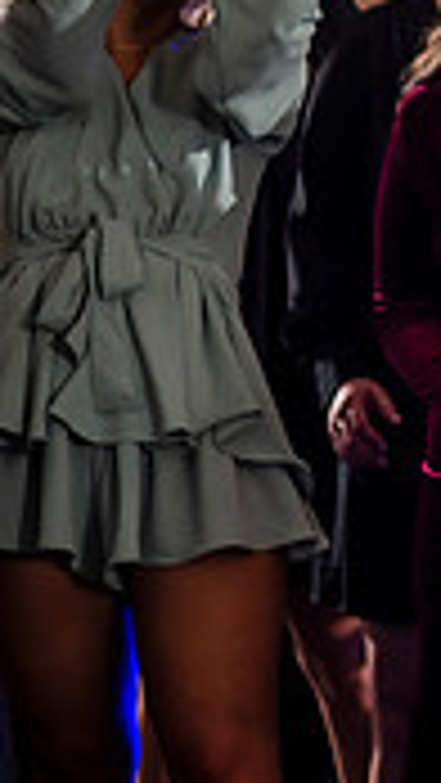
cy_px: -52
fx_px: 6168
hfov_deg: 4.0
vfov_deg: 7.2
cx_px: 1269
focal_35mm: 297
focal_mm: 85
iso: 400
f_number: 1.8
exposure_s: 1/200
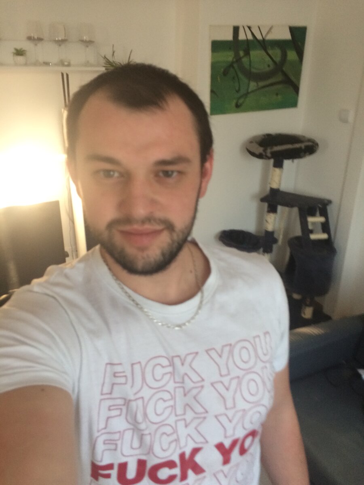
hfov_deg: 48.2
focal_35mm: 29
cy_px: 242
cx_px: 182
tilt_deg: -26.8
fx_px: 407
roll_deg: +1.4
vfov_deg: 61.7
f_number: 2.2
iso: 125
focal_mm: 4.15
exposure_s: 1/33
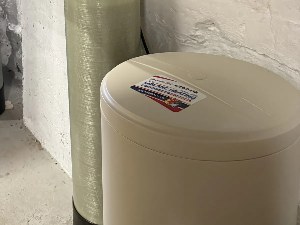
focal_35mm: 24
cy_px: 112
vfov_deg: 56.8
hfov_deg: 71.6
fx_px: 208
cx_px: 150
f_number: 1.78
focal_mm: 6.76
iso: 800
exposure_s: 1/60
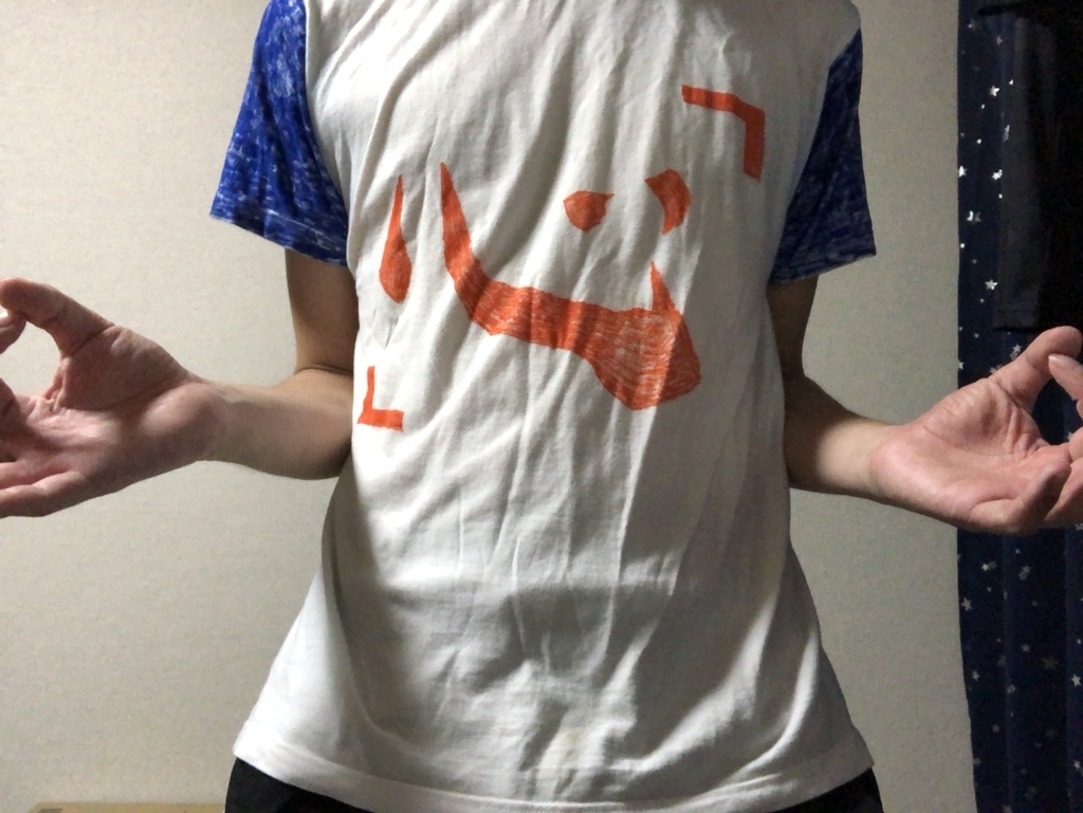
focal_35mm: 32
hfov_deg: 56.8
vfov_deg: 44.2
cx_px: 542
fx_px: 1002
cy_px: 406
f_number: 2.2
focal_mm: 2.87
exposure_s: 1/30
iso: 400
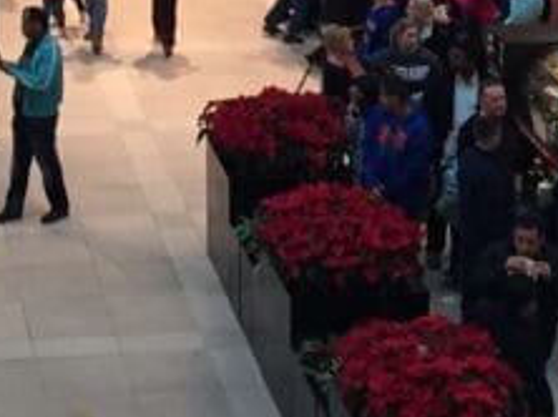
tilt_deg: -6.3
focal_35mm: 134
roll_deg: -1.6
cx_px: 65
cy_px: -427
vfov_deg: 10.2
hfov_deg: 14.6
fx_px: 2158
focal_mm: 4.15
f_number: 2.2
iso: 50
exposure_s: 1/30
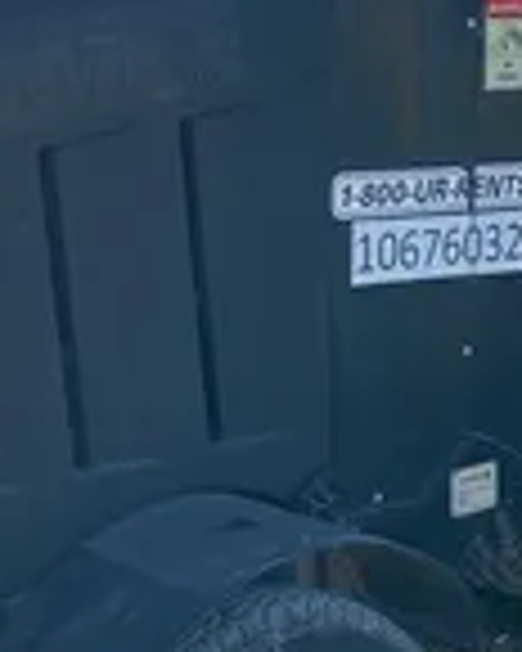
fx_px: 2008
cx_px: 274
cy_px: 277
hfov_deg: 14.8
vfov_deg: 18.4
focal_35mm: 104
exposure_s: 1/540
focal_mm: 3.99
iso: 32
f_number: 1.8
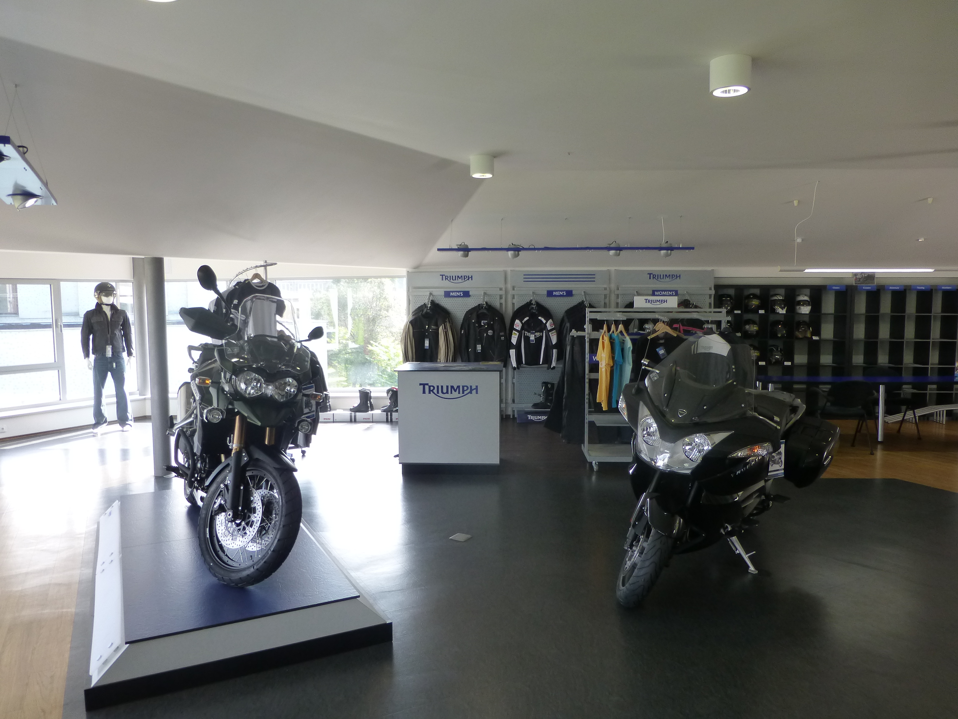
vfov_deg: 54.9
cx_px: 479
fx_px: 692
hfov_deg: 69.4
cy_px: 360
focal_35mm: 25
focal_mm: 4.3
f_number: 3.3
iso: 160
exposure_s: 1/80
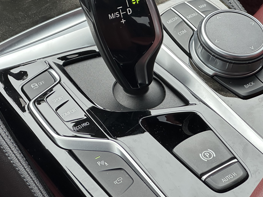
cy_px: 62
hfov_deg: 17.4
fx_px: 859
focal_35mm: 113
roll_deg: +0.3
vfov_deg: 13.1
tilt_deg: -41.0
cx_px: 114
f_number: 2.8
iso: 100
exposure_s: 1/99
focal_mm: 9
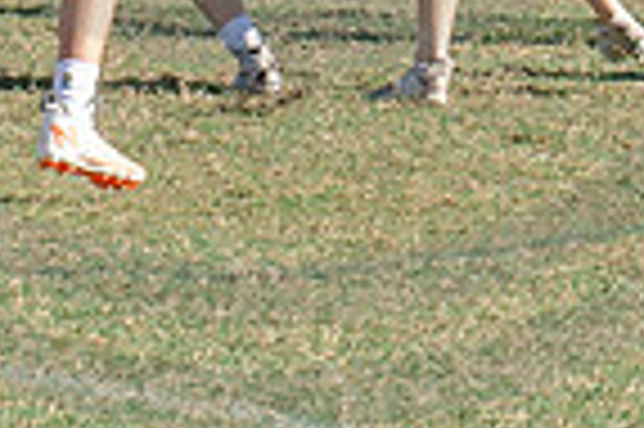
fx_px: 12454
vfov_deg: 2.0
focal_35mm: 697
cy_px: -295
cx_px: 1019
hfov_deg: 3.0
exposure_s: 1/800
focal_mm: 70
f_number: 5.6
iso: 250
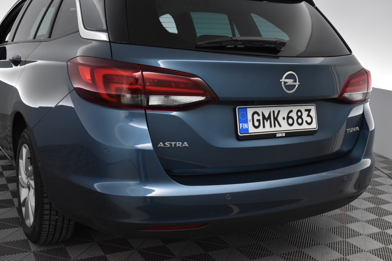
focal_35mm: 42
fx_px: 457
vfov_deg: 31.9
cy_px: 130
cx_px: 196
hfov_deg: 46.4
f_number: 6.3
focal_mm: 28
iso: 3200
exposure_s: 1/160
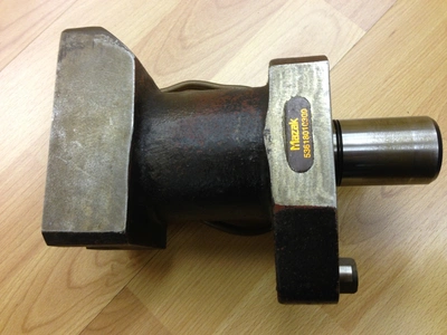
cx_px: 224
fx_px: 426
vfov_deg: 42.9
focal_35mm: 33
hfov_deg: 55.4
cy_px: 168
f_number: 2.4
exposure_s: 1/20
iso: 64
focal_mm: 4.12
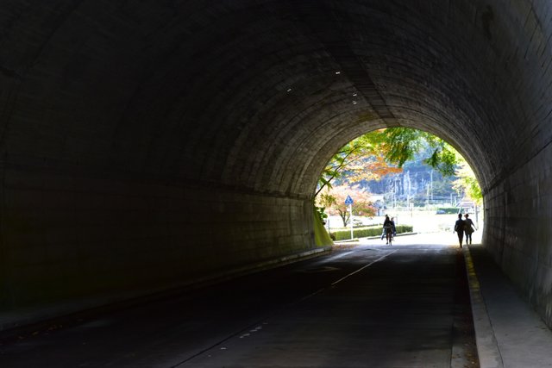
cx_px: 276
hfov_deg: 24.6
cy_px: 184
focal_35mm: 82
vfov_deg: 16.6
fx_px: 1265
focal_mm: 55
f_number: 8
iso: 400
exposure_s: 1/80
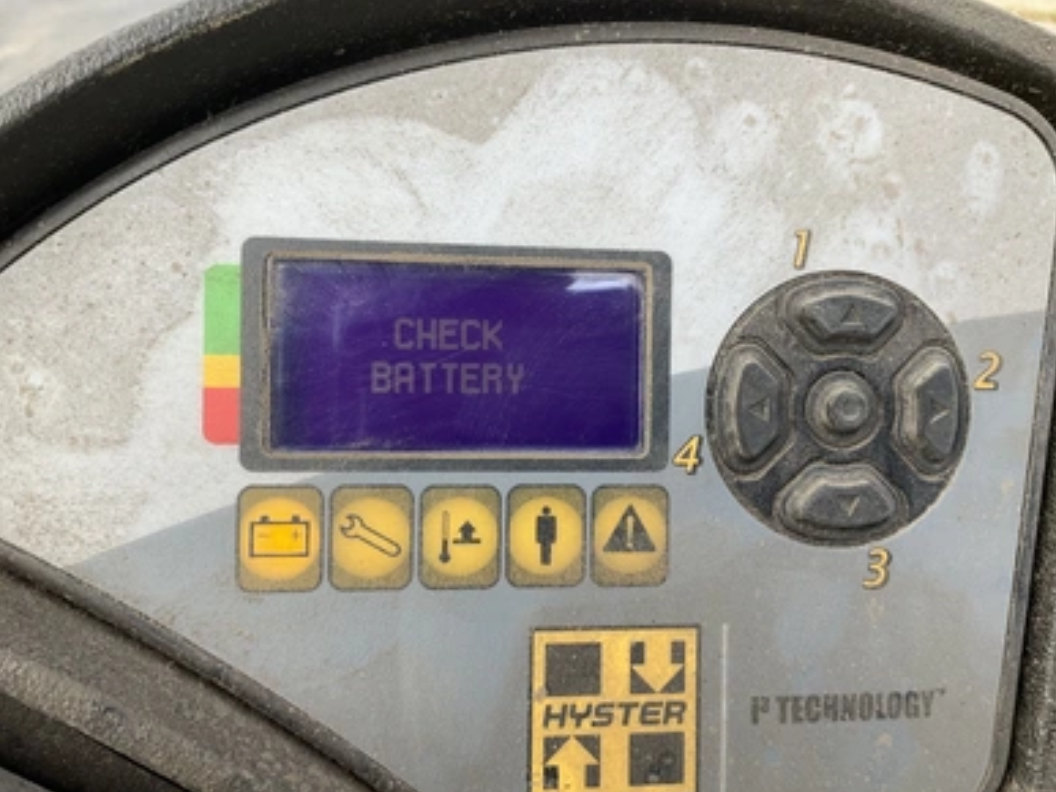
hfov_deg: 60.0
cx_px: 543
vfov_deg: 46.8
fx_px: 915
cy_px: 388
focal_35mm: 30
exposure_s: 1/193
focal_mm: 3
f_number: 1.8
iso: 20
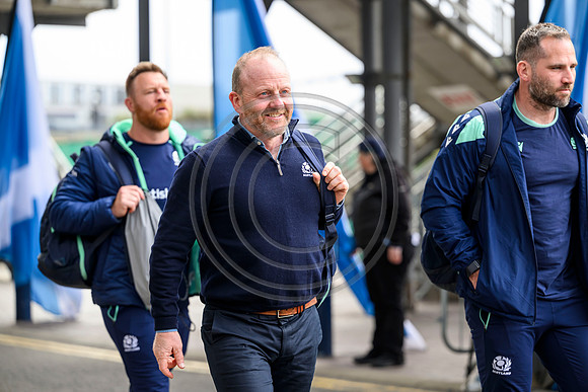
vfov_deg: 12.5
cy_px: 196
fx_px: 1797
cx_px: 294
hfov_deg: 18.6
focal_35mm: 110
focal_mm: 110
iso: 500
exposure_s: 1/640
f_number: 3.2
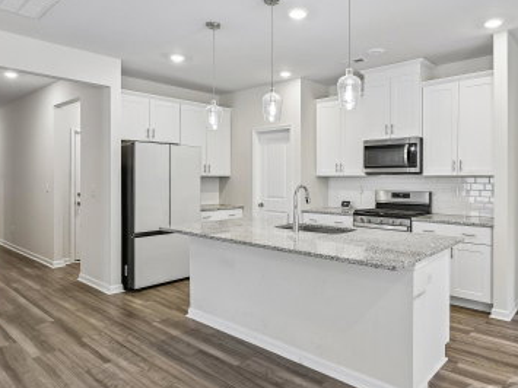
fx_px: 374
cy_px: 174
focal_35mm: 25
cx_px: 311
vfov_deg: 54.7
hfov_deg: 68.7
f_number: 8
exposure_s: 1/13
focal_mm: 18
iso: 400
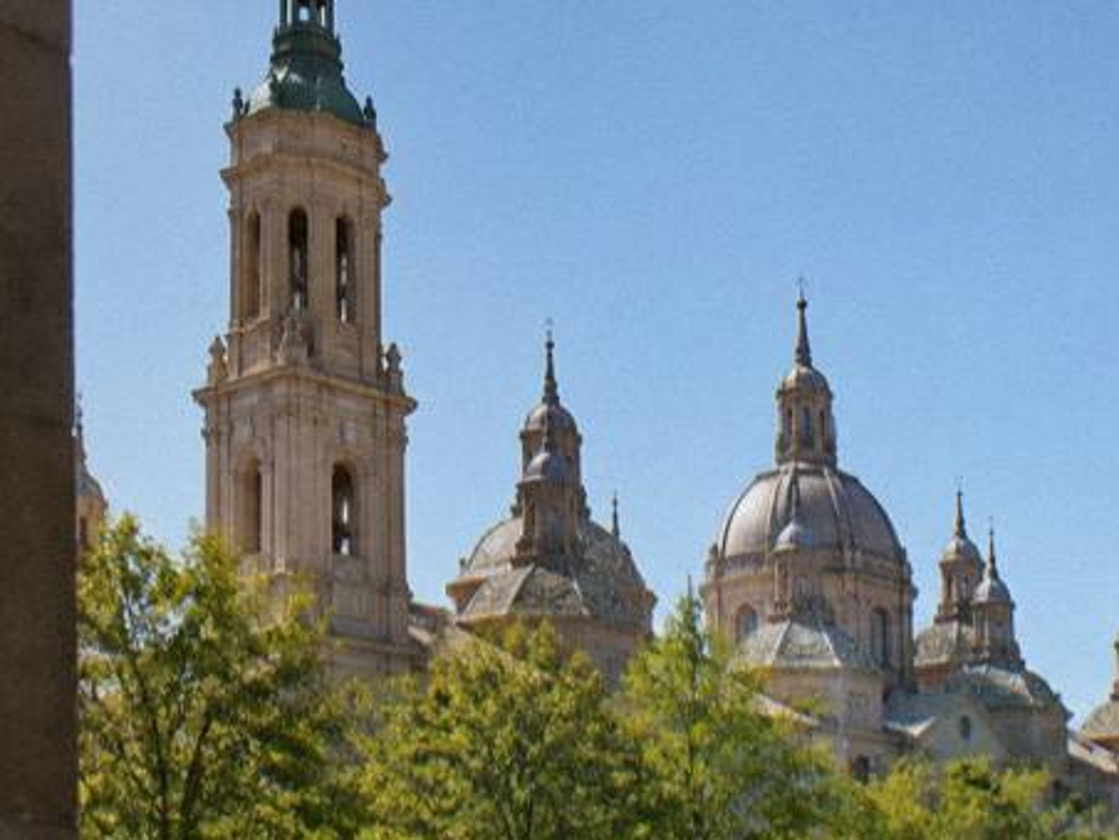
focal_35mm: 100
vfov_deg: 14.7
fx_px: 3233
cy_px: 726
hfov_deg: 19.1
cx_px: 1099
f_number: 7.1
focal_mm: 47
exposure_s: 1/640
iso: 500
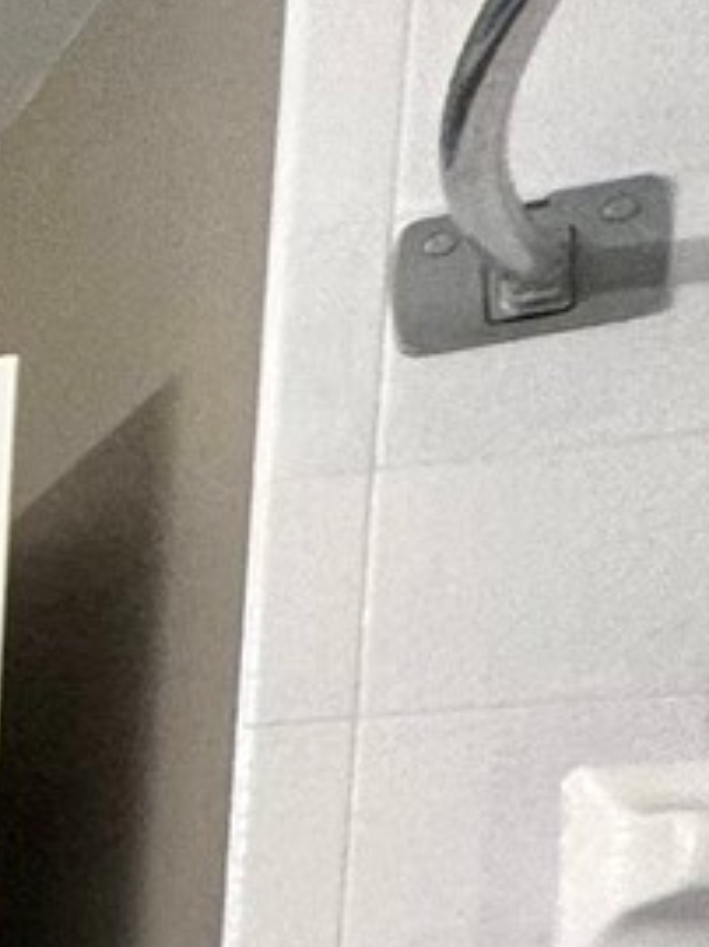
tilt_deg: -5.5
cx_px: -2046
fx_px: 2270
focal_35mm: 83
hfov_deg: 8.5
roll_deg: -0.2
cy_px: 1354
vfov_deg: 20.7
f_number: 2.2
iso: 100
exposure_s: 1/120
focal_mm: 2.22
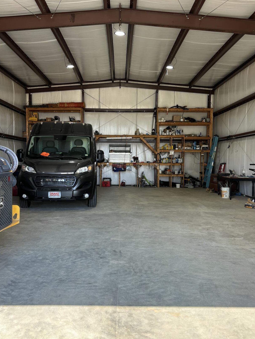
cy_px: 166
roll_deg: -1.1
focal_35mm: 32
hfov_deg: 44.2
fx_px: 314
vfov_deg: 56.8
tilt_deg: -2.1
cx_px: 121
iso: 40
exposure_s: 1/144
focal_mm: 5.96
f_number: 1.6
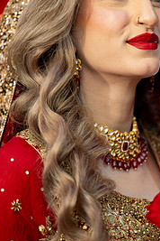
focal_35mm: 253
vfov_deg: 8.1
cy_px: 88
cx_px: 113
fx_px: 1687
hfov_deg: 5.4
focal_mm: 150
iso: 1000
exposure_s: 1/200
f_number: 2
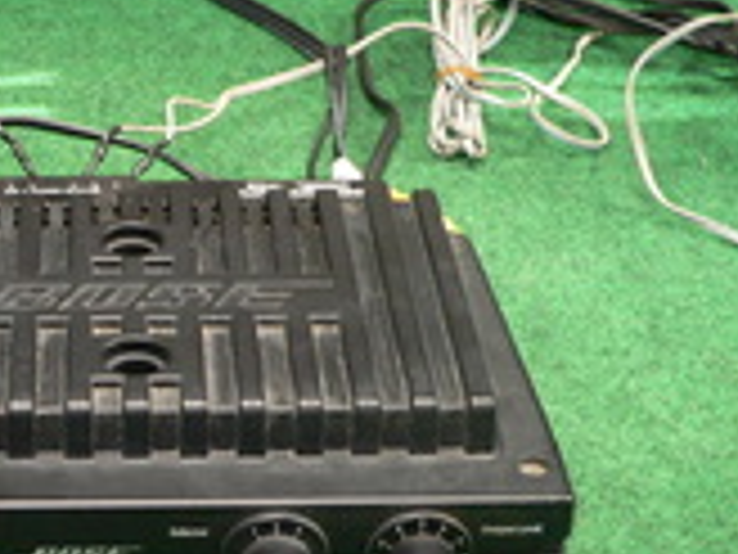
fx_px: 2025
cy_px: 354
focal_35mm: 95
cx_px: 130
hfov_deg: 20.4
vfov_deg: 15.5
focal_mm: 6.8
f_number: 2.8
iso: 200
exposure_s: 1/8
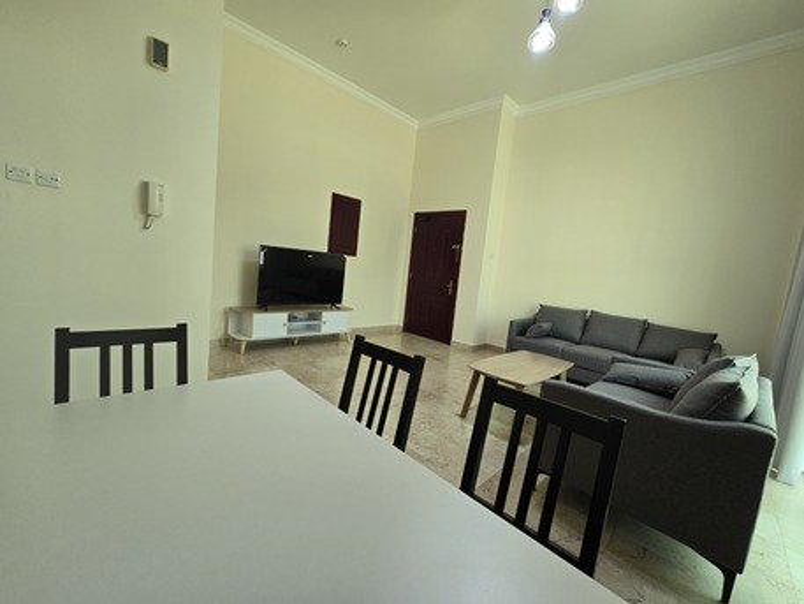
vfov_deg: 89.9
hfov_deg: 106.2
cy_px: 302
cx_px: 402
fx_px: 302
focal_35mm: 13
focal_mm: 2.2
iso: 80
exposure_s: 1/50
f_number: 2.2
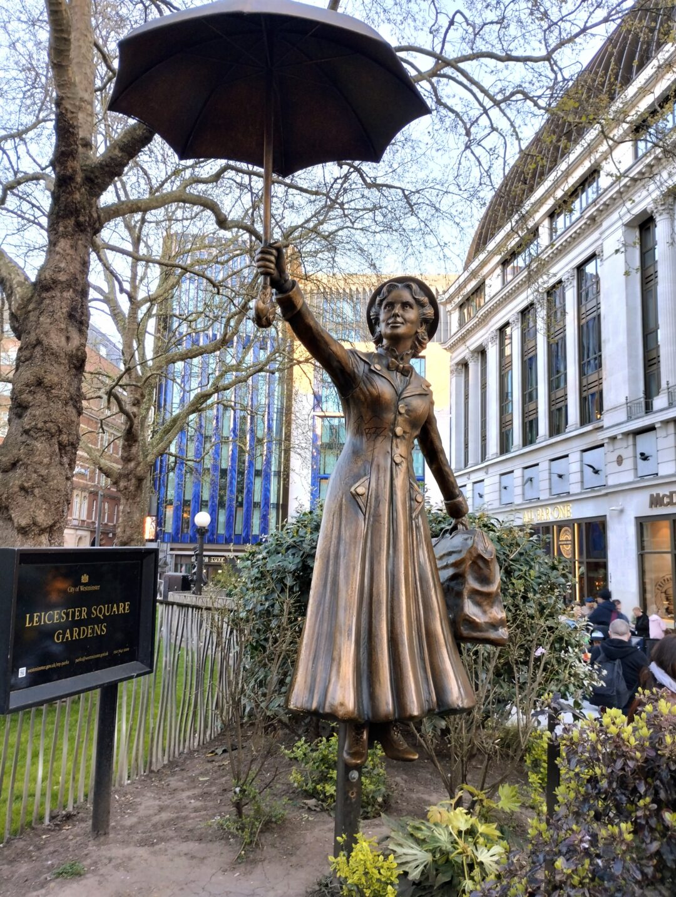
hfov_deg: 49.9
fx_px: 727
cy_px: 448
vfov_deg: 63.4
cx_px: 338
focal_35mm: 28
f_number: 1.8
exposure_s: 1/33
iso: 253
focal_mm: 4.27
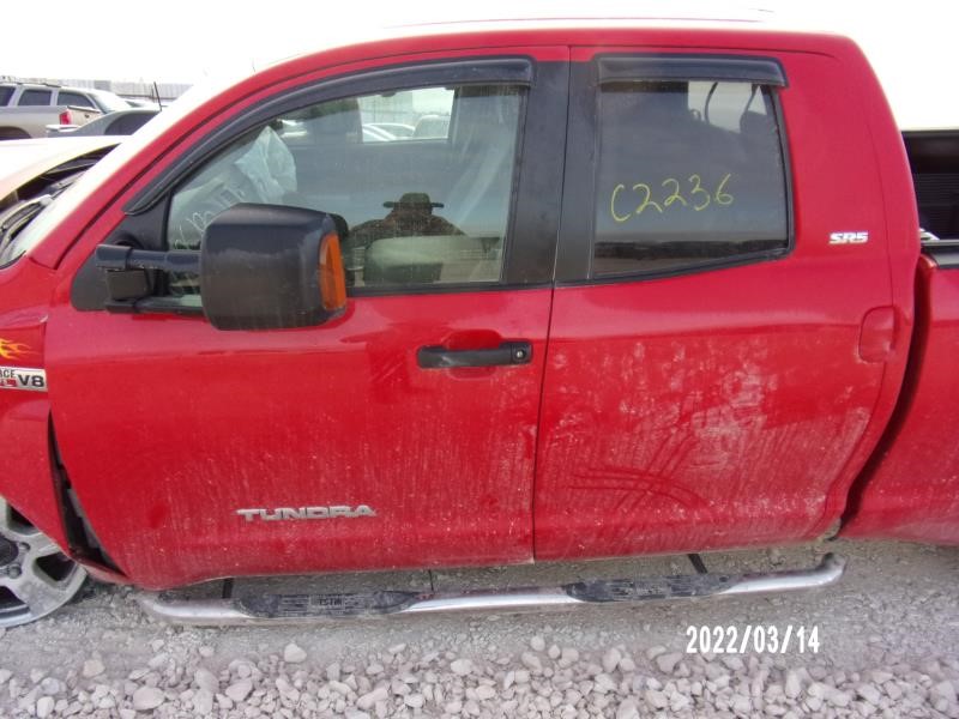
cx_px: 480
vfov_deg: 56.8
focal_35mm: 24
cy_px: 360
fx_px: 665
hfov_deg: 71.6
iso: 80
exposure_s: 1/140
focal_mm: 4.3
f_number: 3.3
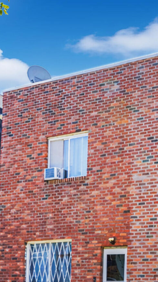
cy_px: 251
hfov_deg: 17.4
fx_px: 496
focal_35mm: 67
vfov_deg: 30.3
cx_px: 184
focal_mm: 21.5
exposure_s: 1/125
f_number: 8
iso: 100
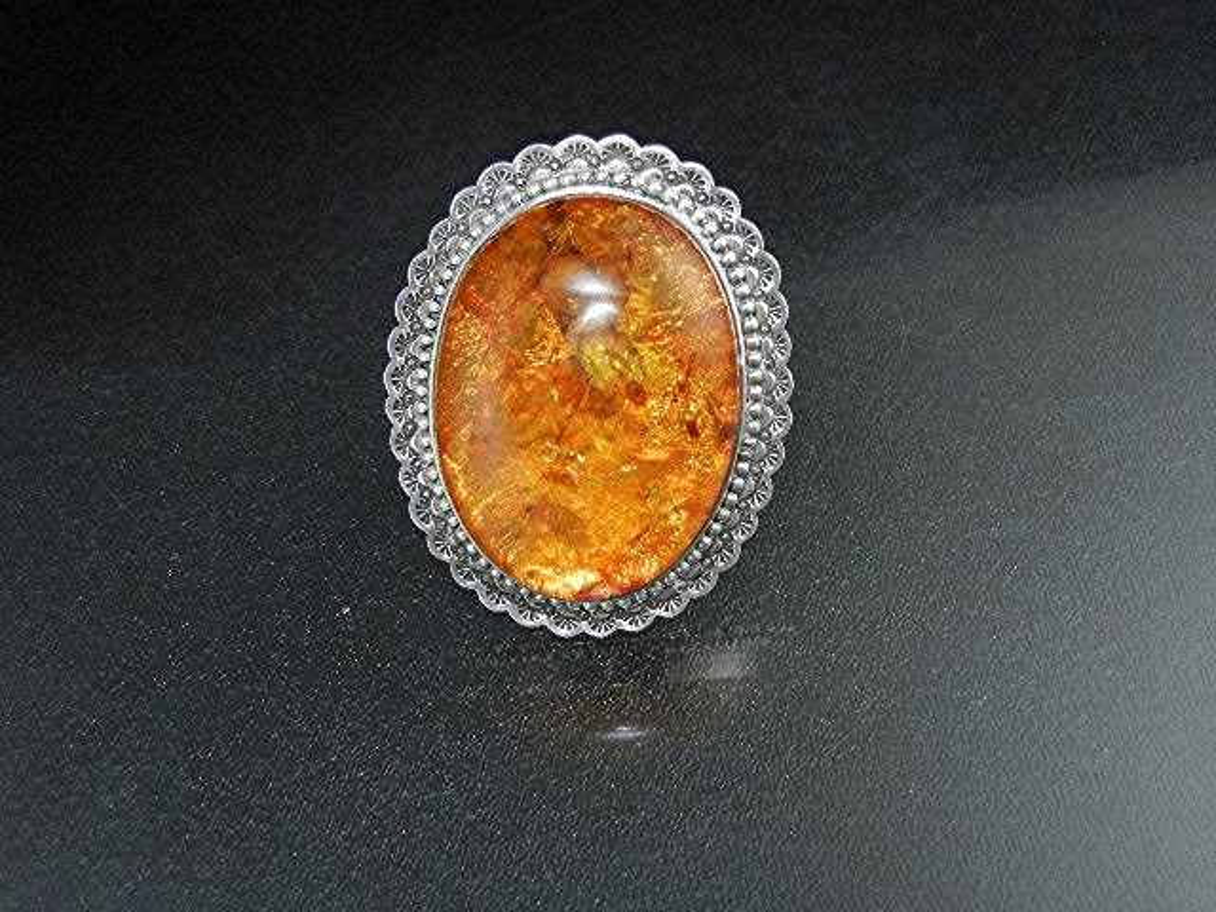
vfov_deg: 32.2
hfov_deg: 42.1
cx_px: 608
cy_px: 456
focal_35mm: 45
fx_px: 1581
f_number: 7.6
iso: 796
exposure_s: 1/30
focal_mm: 8.1
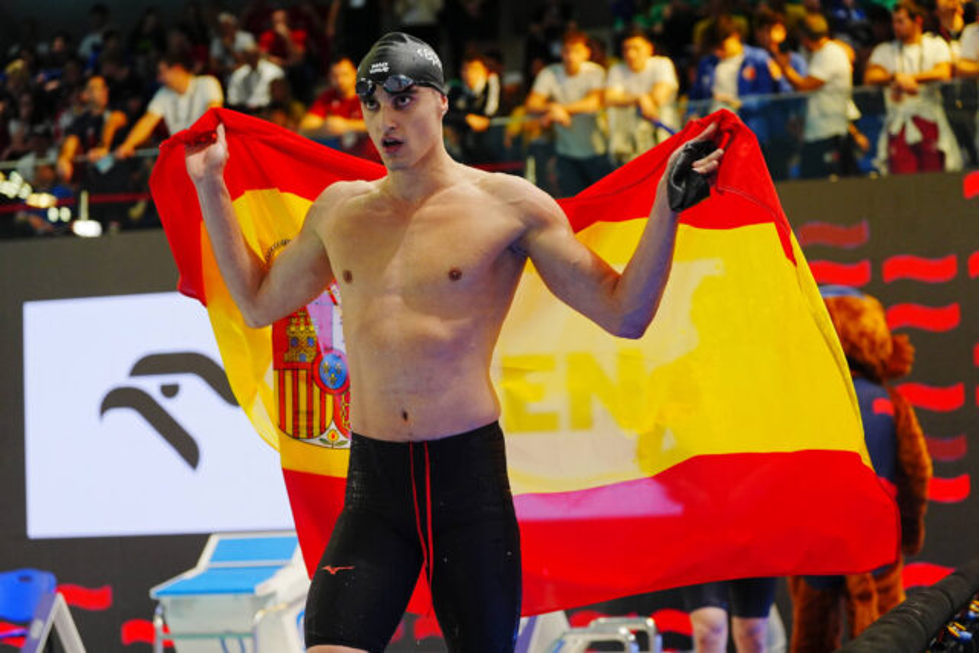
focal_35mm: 70
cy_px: 326
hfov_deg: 28.8
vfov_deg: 19.5
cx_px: 490
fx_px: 1904
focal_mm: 70
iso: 2000
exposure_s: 1/1000
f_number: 3.2
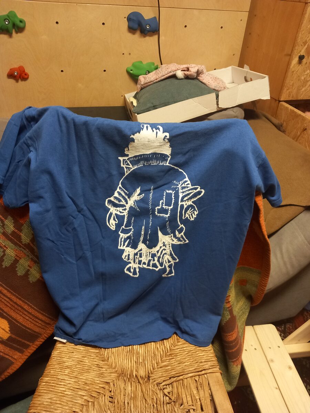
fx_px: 322
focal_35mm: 27
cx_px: 155
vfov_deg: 65.3
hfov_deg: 51.4
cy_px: 206
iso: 320
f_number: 1.8
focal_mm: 4
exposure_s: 1/25
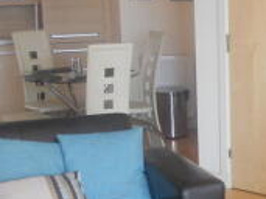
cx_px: 254
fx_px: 706
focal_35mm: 92
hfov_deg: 20.7
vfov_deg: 15.8
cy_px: 186
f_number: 3.2
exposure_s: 1/40
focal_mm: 4.9
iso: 80
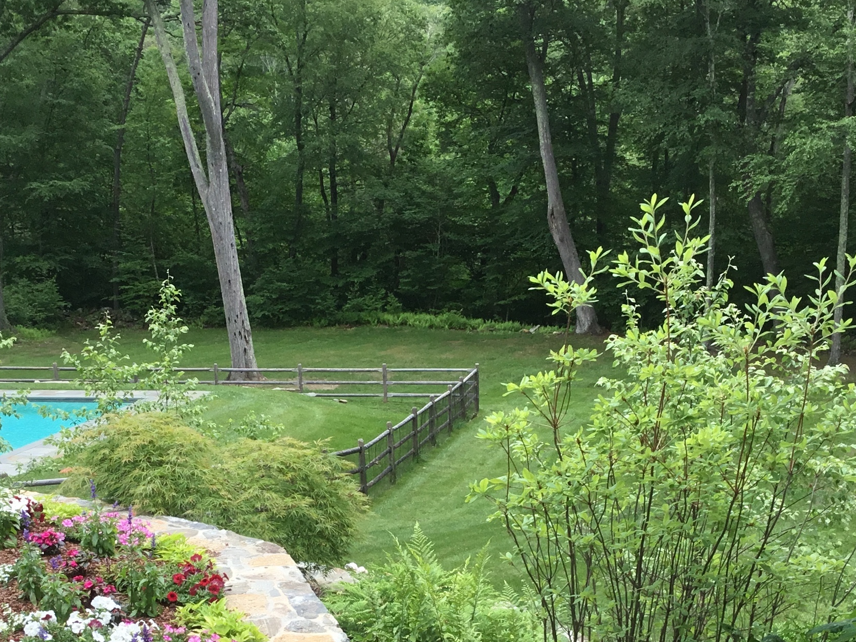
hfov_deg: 33.8
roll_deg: +1.7
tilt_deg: -14.8
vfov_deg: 25.1
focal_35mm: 57
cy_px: 544
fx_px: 1409
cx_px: 414
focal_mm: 3.3
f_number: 2.4
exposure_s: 1/566
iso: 25
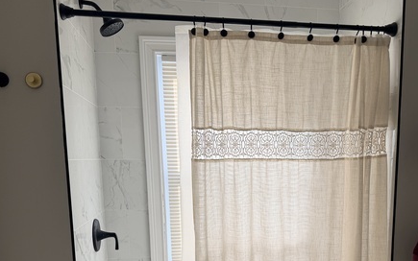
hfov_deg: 49.8
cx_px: 266
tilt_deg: -10.3
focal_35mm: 39
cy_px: 234
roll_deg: +0.6
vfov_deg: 31.3
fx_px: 444
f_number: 1.78
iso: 64
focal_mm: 6.76
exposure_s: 1/280
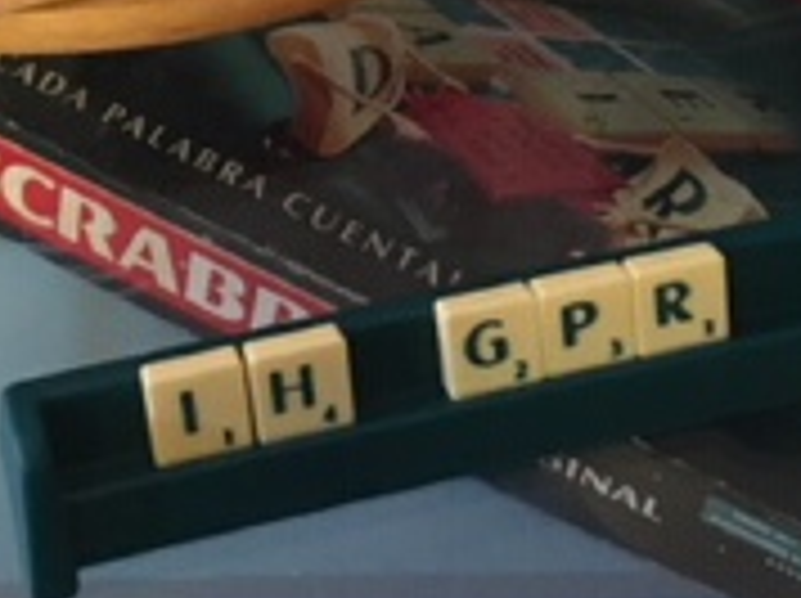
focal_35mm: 87
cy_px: -211
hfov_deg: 22.3
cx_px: 196
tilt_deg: -48.6
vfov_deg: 15.9
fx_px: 2010
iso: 400
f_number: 2.2
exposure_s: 1/17
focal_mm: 4.15
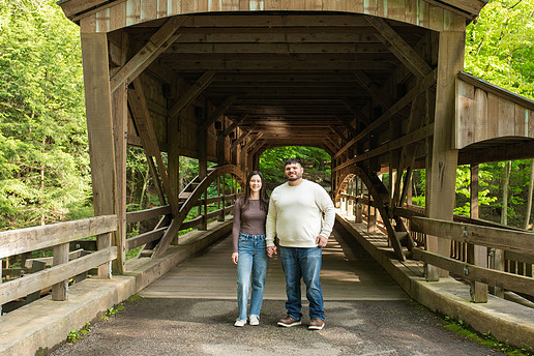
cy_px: 183
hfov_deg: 43.6
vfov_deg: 29.9
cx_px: 285
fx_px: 667
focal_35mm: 45
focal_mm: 35
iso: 640
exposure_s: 1/400
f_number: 3.5
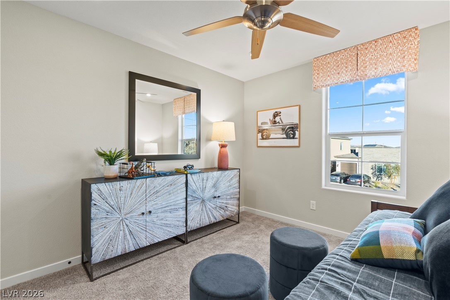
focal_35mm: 16
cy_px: 150
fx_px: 200
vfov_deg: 73.7
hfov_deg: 96.7
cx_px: 225
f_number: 8
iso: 200
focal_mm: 16
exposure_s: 1/4
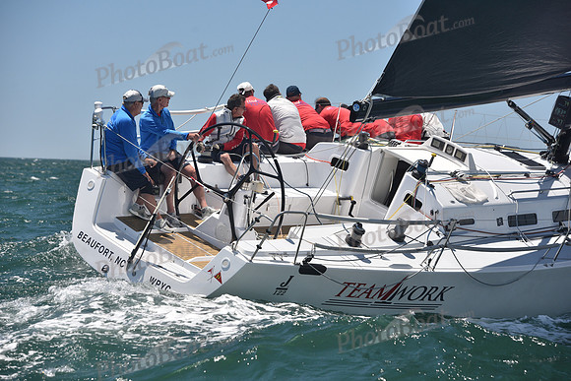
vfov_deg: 10.2
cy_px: 190
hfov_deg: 15.2
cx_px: 286
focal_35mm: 135
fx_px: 2142
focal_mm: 135
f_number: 6.3
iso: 320
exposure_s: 1/800
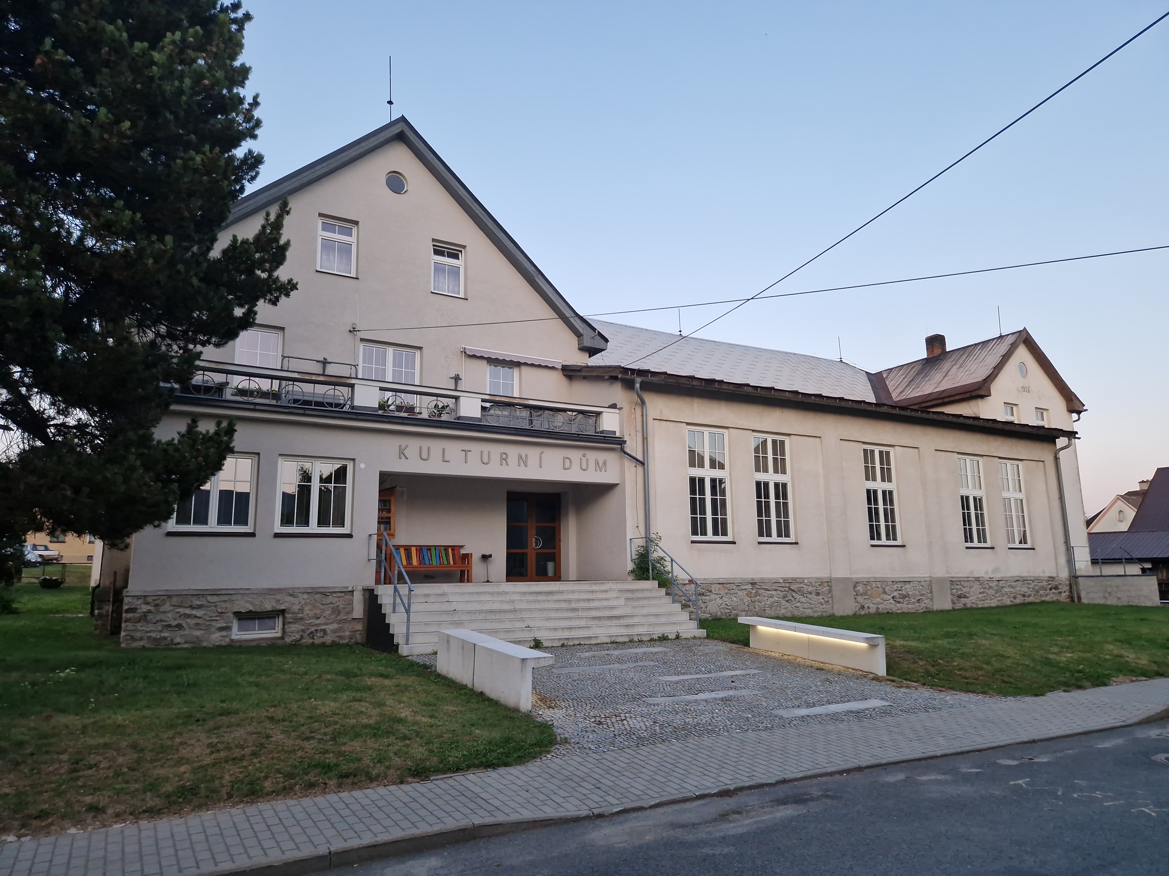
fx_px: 777
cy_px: 438
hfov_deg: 73.9
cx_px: 584
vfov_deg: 58.9
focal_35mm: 23
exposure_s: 1/287
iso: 50
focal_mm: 5.4
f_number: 1.8
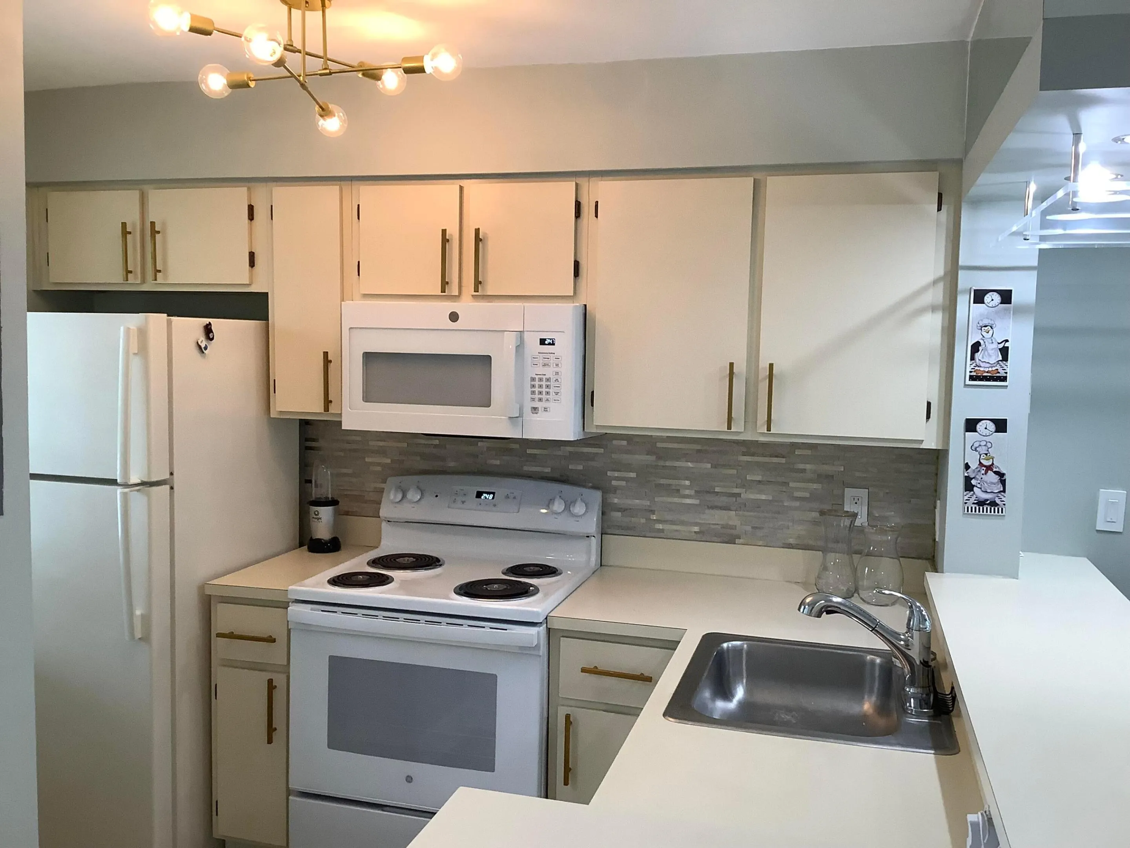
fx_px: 1012
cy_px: 424
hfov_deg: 58.4
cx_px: 565
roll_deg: -2.6
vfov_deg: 45.4
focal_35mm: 31
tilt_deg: -5.5
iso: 160
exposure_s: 1/60
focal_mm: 3.3
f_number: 2.4
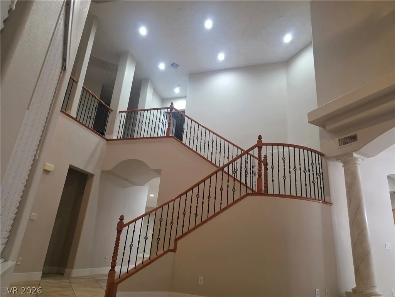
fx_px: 262
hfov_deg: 73.9
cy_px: 148
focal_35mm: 23
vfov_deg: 58.9
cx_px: 198
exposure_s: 1/120
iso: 640
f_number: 1.7
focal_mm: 6.3
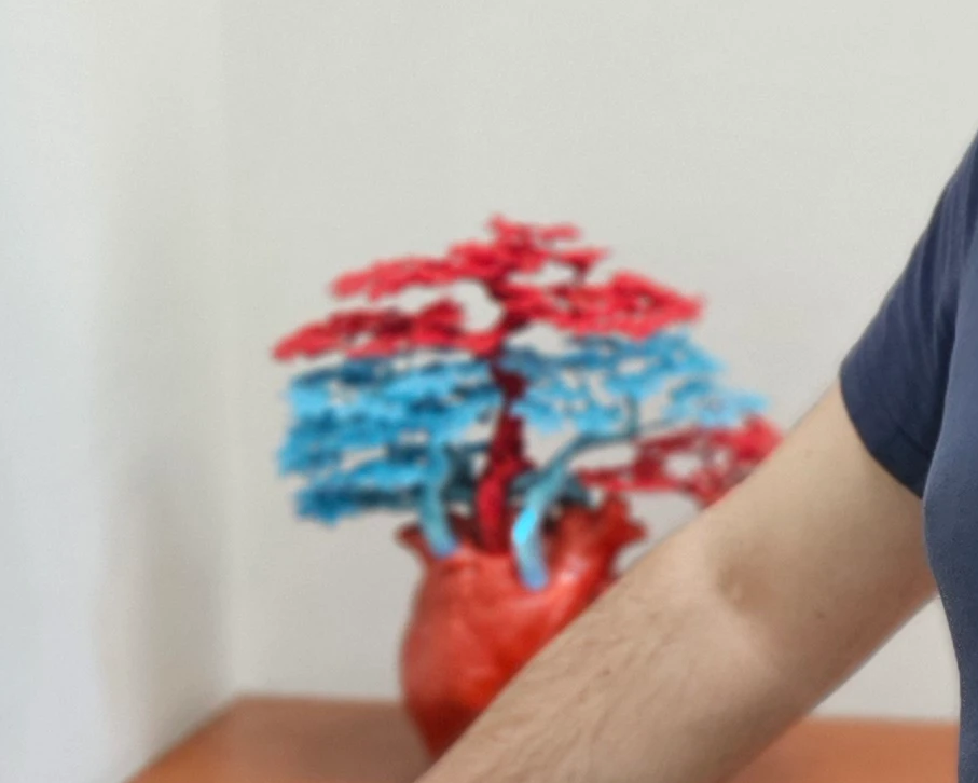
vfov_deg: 15.6
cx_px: 1393
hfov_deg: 17.7
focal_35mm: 99
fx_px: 2866
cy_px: 375
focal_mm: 5.4
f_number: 1.8
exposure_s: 1/120
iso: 800
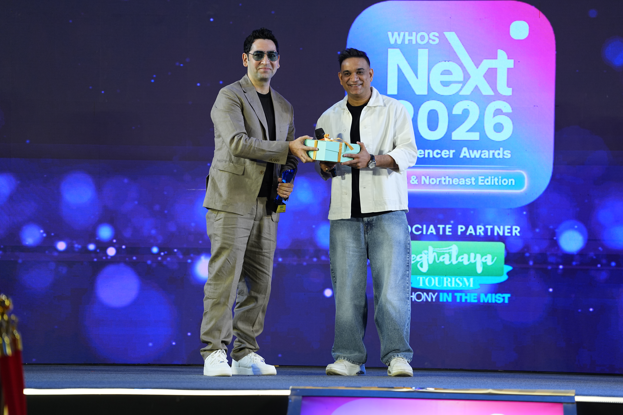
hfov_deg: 12.5
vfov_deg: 8.3
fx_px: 2855
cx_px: 312
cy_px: 208
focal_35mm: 165
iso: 640
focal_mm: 165
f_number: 3.2
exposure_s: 1/200
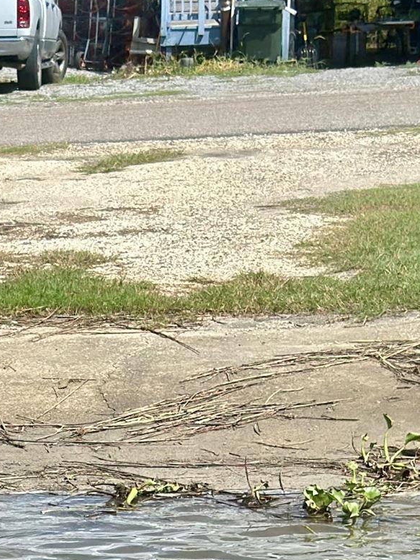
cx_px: -78
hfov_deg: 10.4
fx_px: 2281
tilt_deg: -18.9
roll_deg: -0.4
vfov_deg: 13.3
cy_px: 814
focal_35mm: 141
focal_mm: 6.86
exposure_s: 1/5263
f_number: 1.78
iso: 100
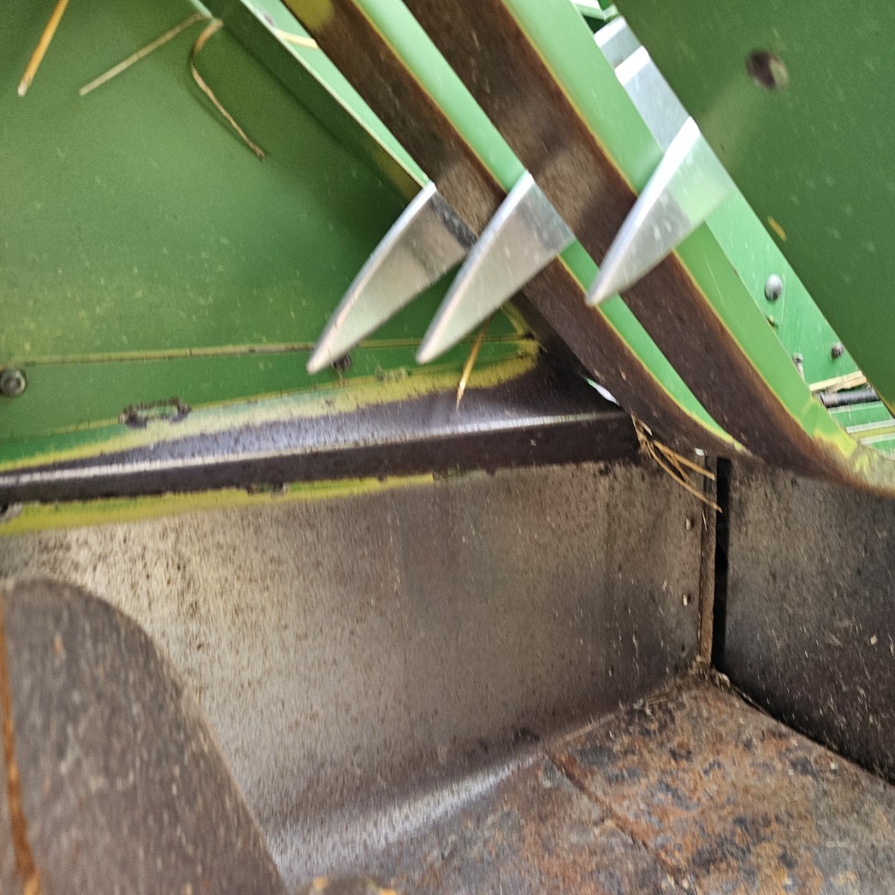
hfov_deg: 56.2
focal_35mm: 28
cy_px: 461
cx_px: 590
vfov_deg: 57.3
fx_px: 819
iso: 80
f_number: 1.8
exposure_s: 1/100
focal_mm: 5.4
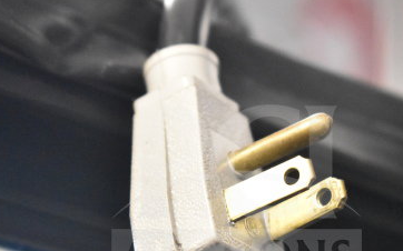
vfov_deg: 9.2
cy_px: 194
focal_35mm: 142
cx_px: 236
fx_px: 1558
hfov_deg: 14.7
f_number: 5.6
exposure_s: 1/100
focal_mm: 55
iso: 8000
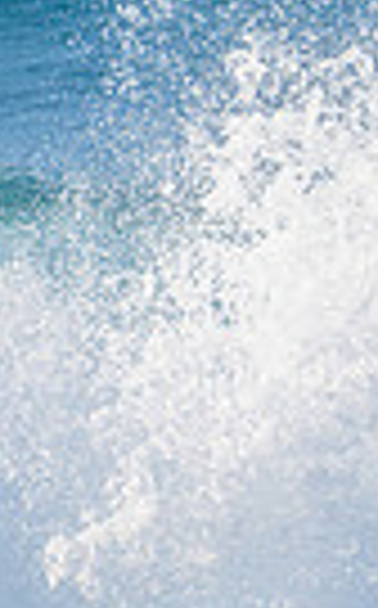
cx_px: 1017
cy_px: 417
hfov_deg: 0.6
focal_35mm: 2191
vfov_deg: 1.0
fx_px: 36230
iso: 500
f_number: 5.6
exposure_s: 1/2000
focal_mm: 500
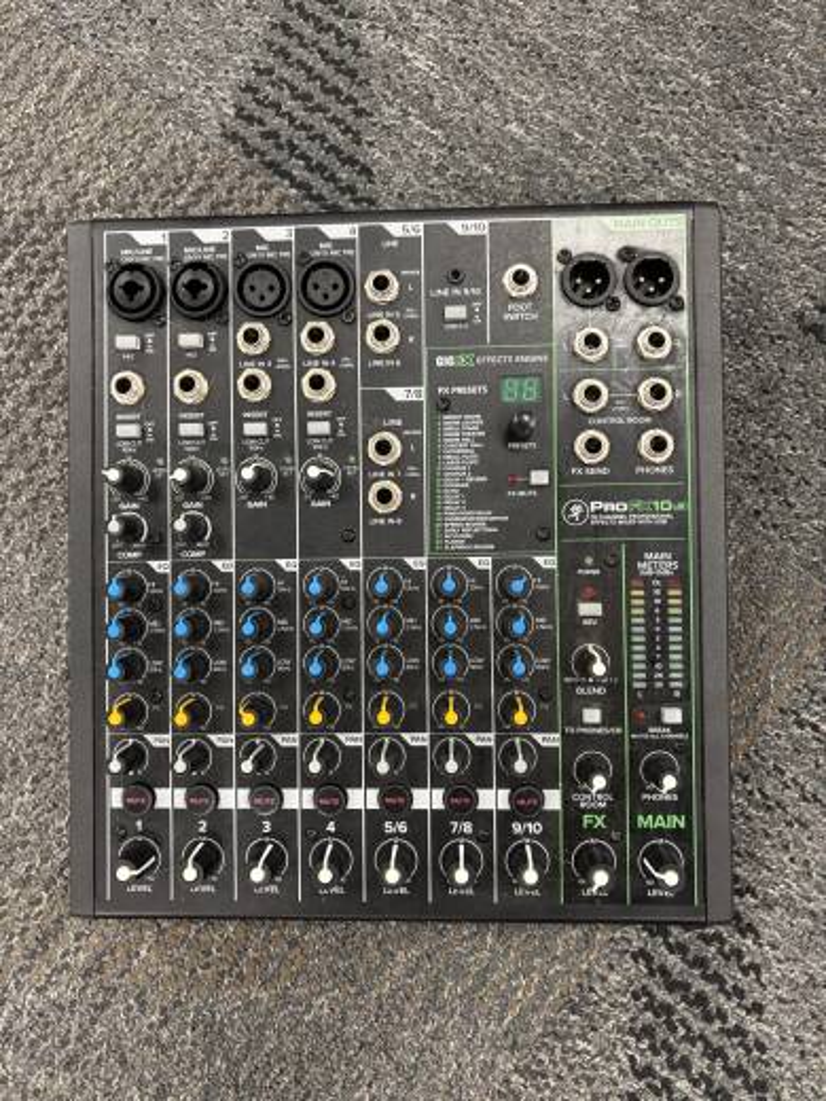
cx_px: 413
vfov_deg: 67.3
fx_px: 827
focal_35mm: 26
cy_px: 550
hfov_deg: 53.1
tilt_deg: -81.3
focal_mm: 5.96
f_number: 1.6
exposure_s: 1/60
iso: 320
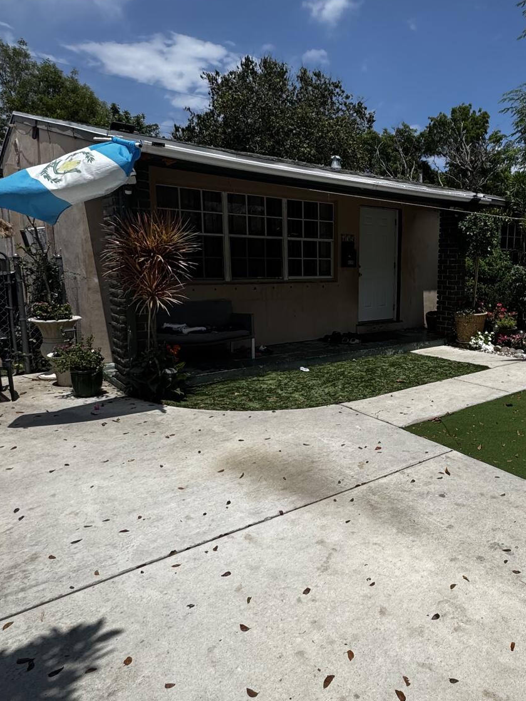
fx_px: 507
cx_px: 406
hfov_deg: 52.1
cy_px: 337
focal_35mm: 25
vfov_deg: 69.4
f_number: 2.2
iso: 50
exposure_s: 1/3390
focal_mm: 2.22
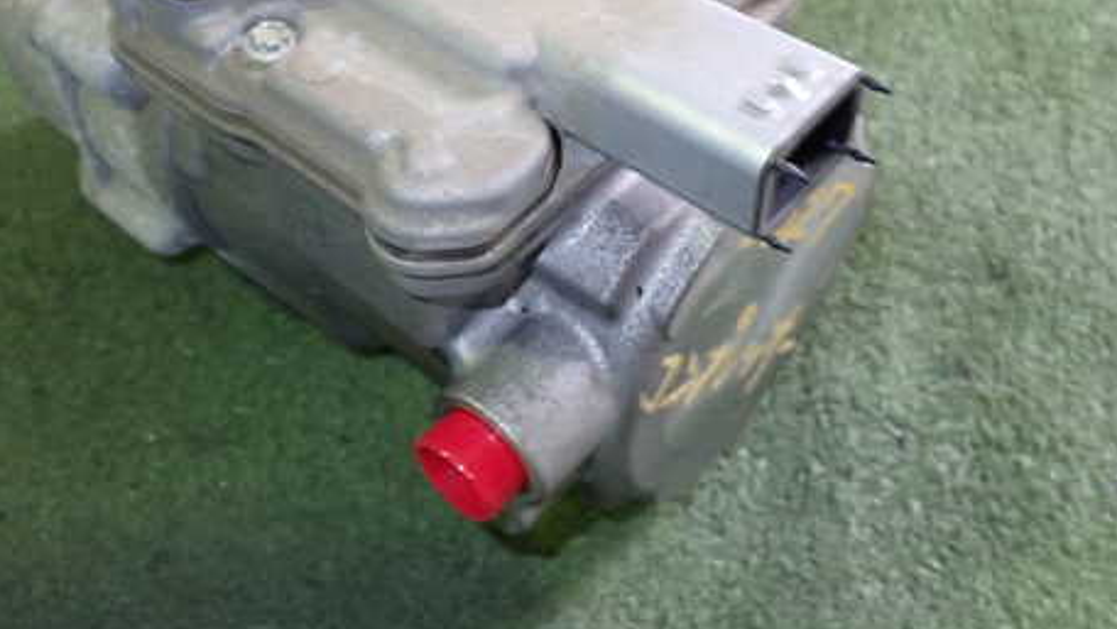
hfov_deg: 46.9
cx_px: 414
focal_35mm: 43
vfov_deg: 27.3
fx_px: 1274
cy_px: 152
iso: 320
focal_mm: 5.4
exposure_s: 1/4
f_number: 6.3
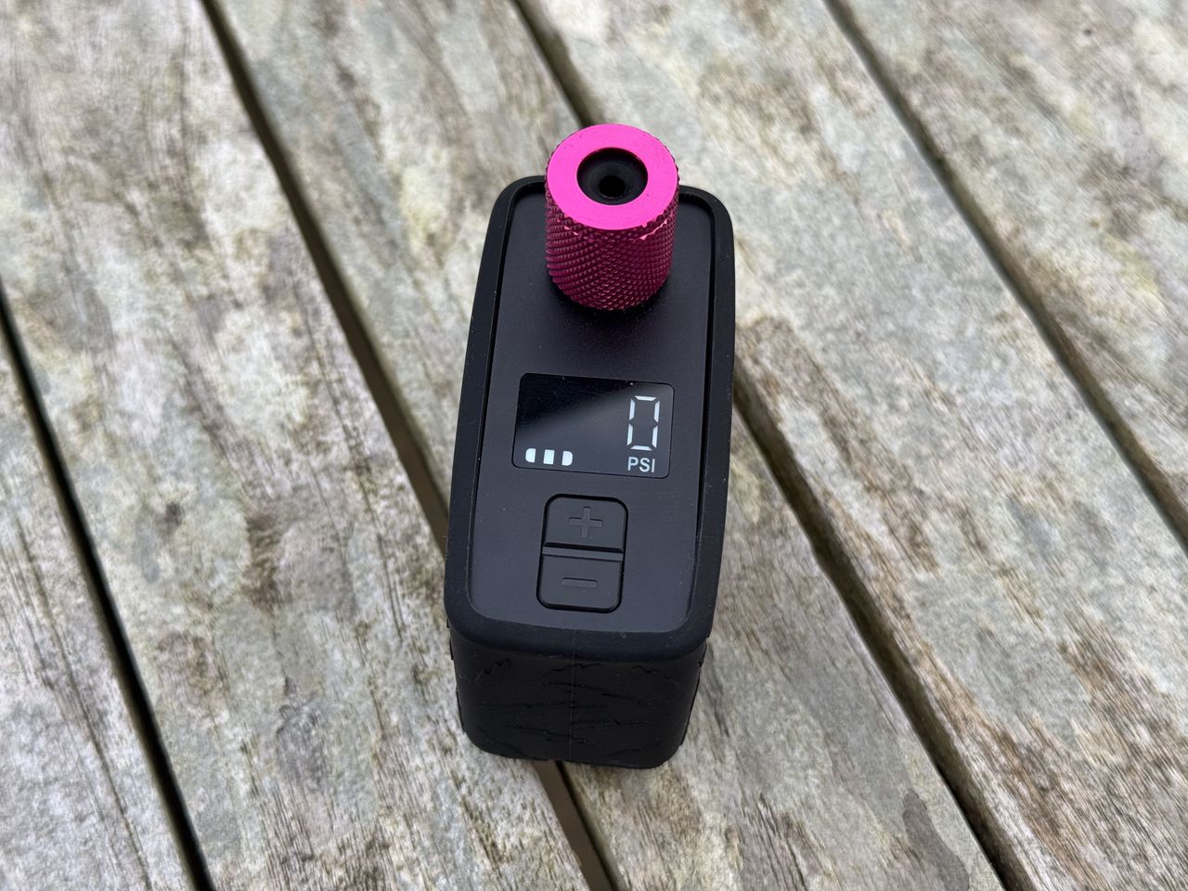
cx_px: 594
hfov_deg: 39.7
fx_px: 1647
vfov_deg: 30.3
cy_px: 446
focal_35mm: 48
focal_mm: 6.76
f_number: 1.78
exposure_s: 1/176
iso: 50
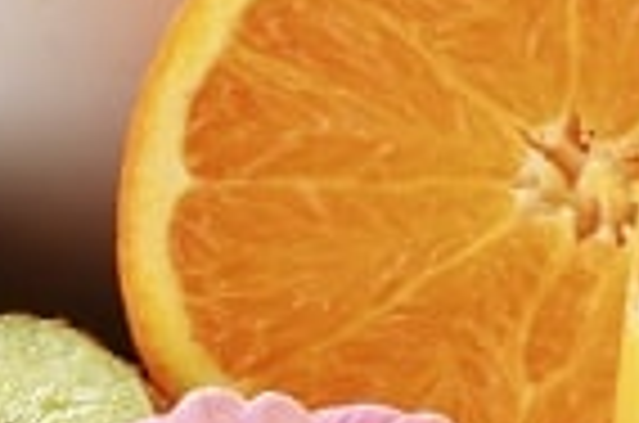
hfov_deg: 2.0
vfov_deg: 1.3
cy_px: 40
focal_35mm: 1016
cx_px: 1634
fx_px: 17994
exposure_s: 1/100
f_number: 14
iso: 100
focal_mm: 160
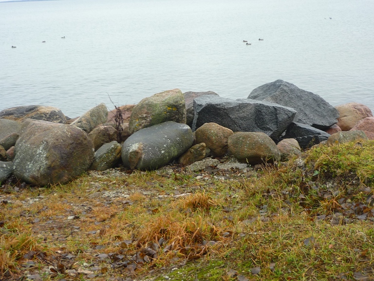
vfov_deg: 31.5
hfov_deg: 41.2
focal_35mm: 46
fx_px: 497
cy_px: 140
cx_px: 187
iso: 100
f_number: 2.9
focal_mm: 6
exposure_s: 1/80
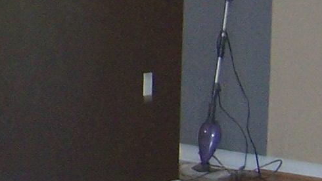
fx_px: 1443
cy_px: -82
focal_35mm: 169
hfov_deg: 11.7
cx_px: -264
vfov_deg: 7.1
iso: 140
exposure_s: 1/60
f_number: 2.8
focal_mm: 5.5
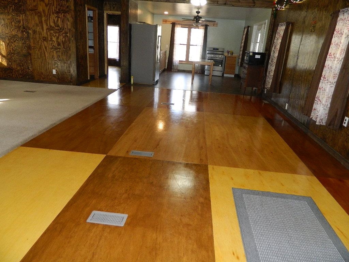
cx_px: 174
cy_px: 131
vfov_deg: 54.9
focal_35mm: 25
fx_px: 252
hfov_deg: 69.4
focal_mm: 4.5
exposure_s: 1/30
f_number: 3.1
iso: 280
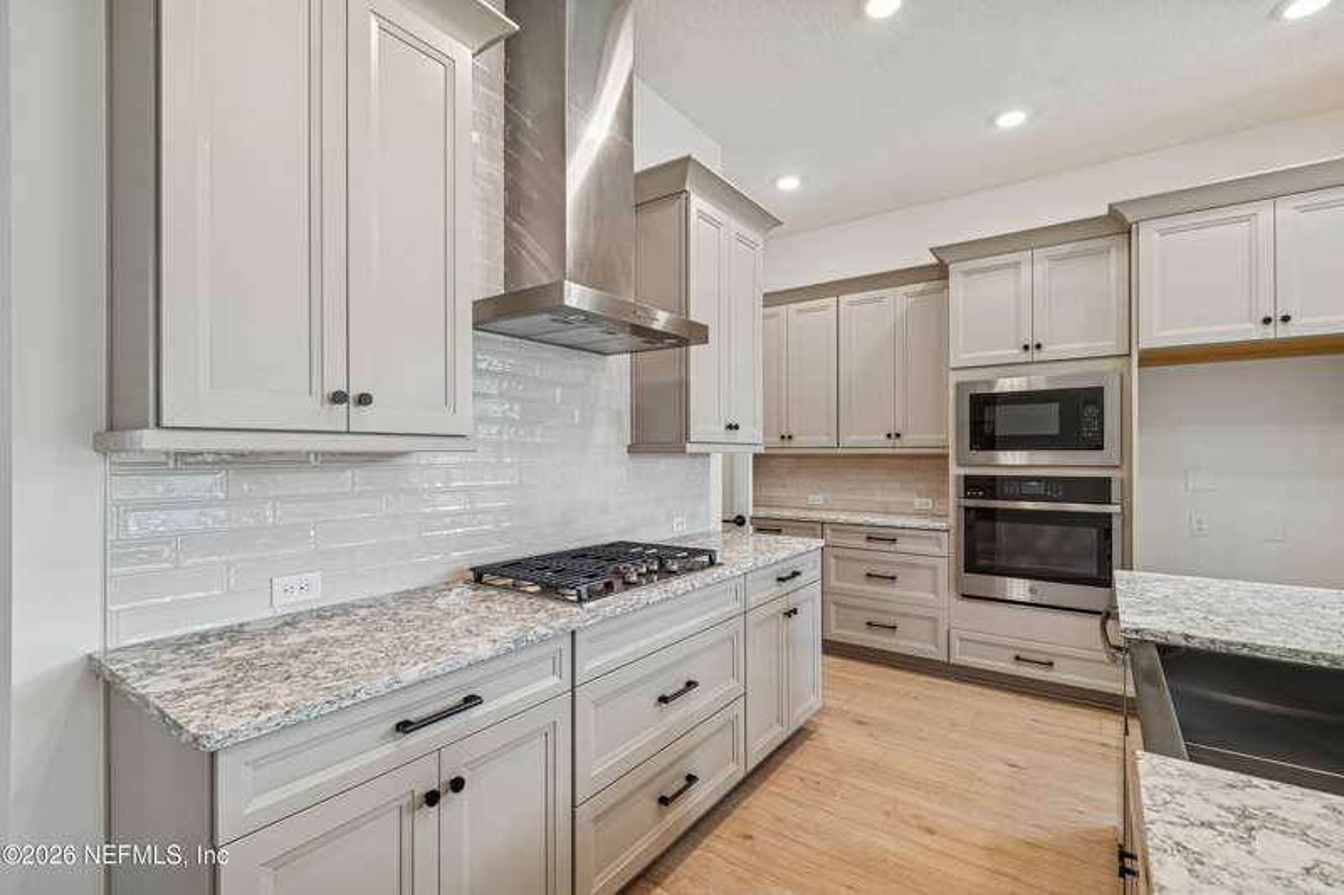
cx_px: 672
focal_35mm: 15
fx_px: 560
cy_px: 448
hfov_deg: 100.4
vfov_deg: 77.3
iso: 100
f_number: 7.1
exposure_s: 1/6
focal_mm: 10
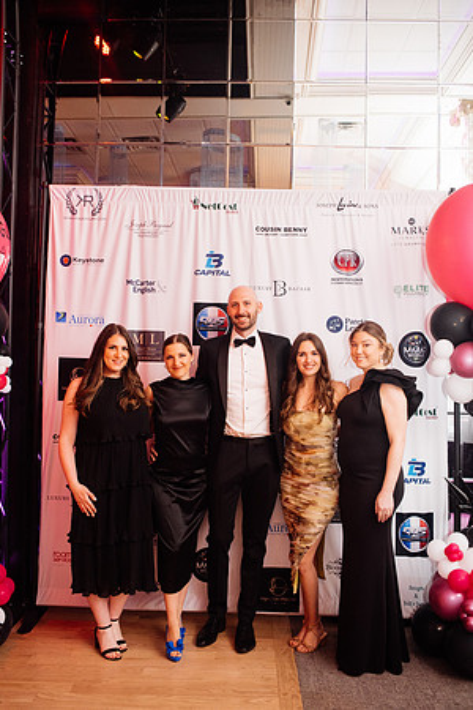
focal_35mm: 35
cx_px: 236
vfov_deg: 54.4
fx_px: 690
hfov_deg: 37.9
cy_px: 355
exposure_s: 1/200
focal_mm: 35
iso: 2500
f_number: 2.8
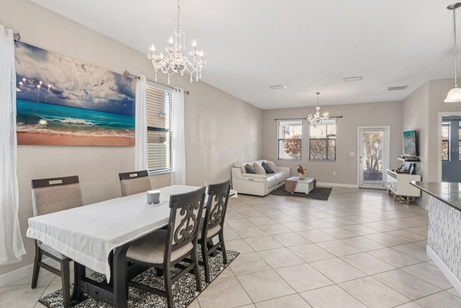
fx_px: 218
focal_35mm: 17
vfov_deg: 70.4
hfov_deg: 93.3
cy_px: 150
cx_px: 226
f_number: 8
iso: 400
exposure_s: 1/25
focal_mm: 16
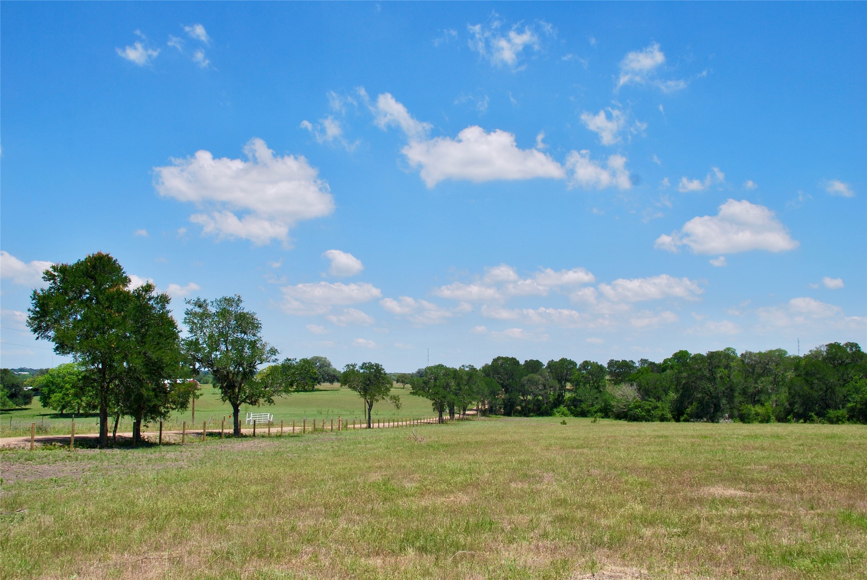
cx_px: 434
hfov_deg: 57.2
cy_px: 290
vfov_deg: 40.1
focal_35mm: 33
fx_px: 796
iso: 100
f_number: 8
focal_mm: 22
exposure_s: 1/250
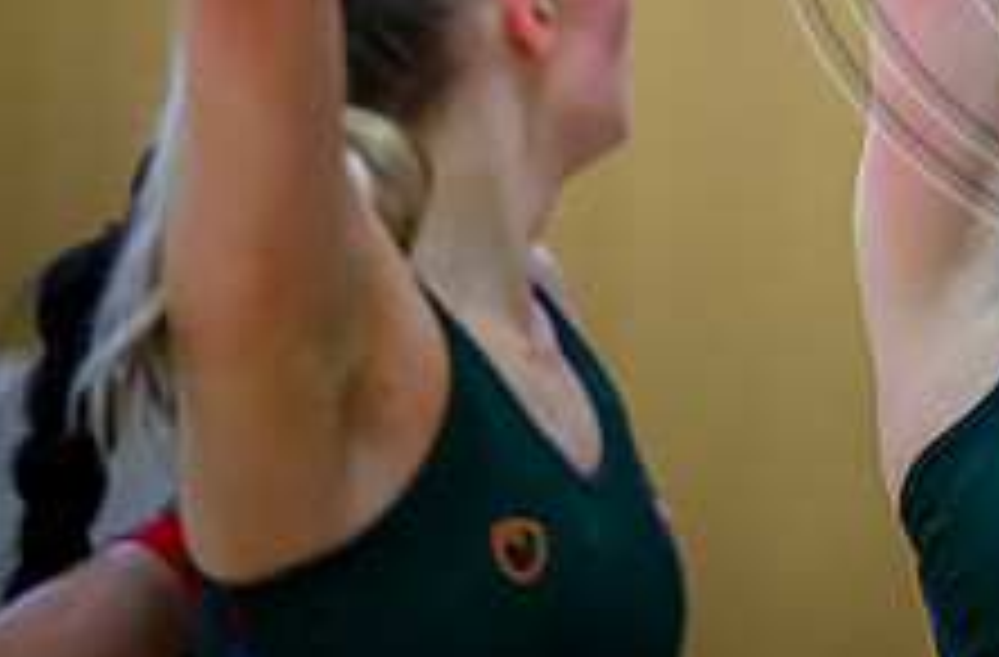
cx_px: 1121
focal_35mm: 610
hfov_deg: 3.4
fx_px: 16856
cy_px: -323
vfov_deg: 2.2
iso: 4000
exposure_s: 1/1000
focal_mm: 200
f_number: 3.2
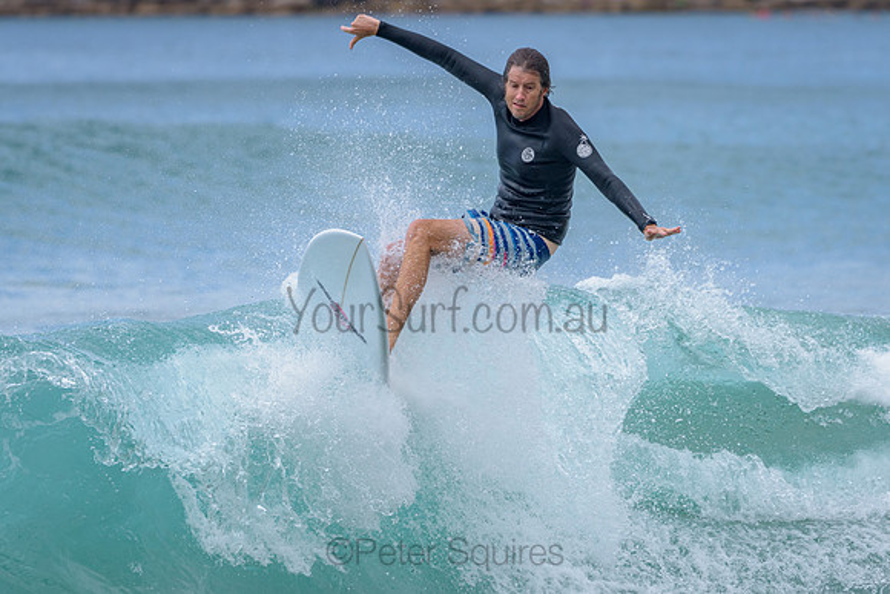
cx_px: 361
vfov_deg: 3.4
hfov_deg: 5.1
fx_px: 10009
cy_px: 364
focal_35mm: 405
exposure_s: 1/2000
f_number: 5.6
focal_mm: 330
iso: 560
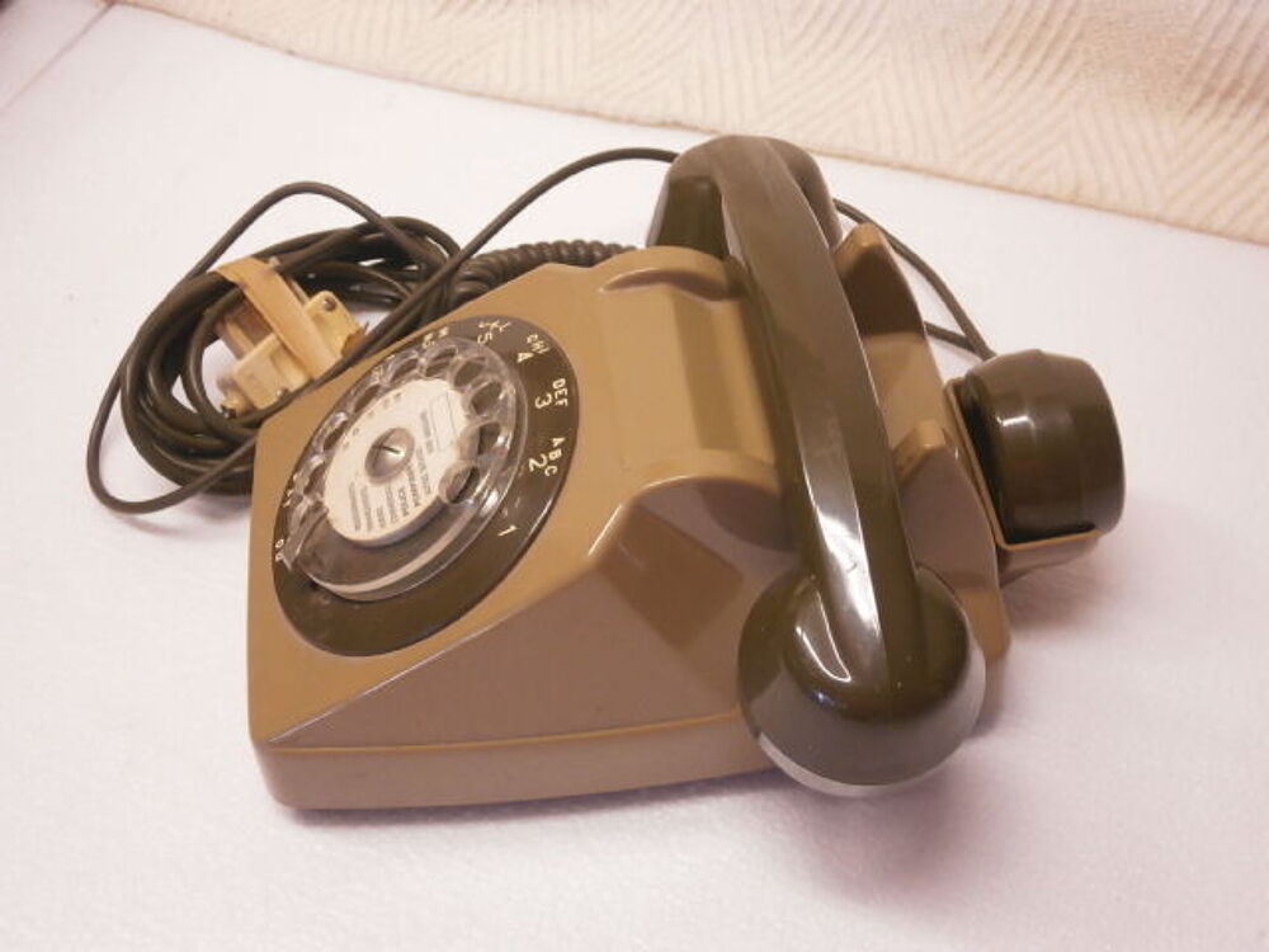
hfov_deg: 40.4
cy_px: 476
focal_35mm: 47
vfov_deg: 30.9
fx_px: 1723
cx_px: 634
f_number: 3.4
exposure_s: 1/30
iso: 200
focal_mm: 8.3
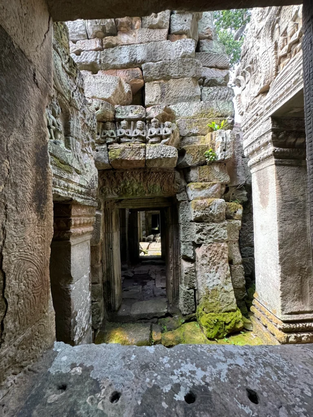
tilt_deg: +1.7
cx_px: 156
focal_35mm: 14
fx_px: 169
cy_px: 208
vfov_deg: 102.1
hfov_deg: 85.7
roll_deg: +0.9
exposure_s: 1/99
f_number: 2.2
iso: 200
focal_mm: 2.22
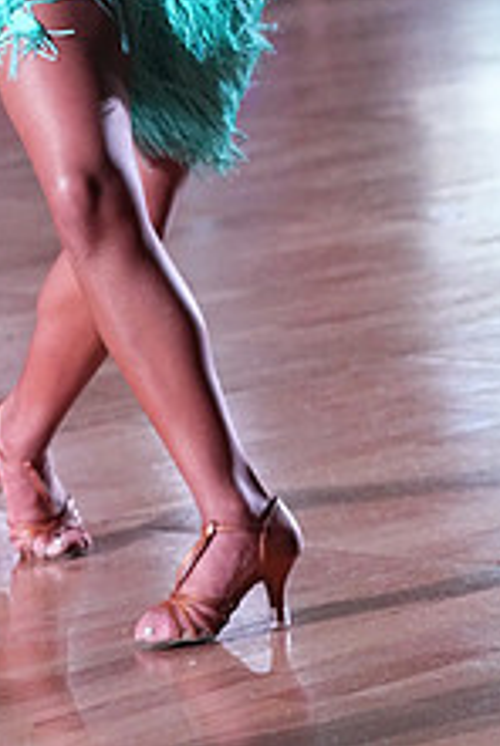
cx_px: -96
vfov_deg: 8.1
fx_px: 5171
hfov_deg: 5.5
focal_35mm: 249
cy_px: -230
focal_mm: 95
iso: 10000
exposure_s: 1/400
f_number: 5.6
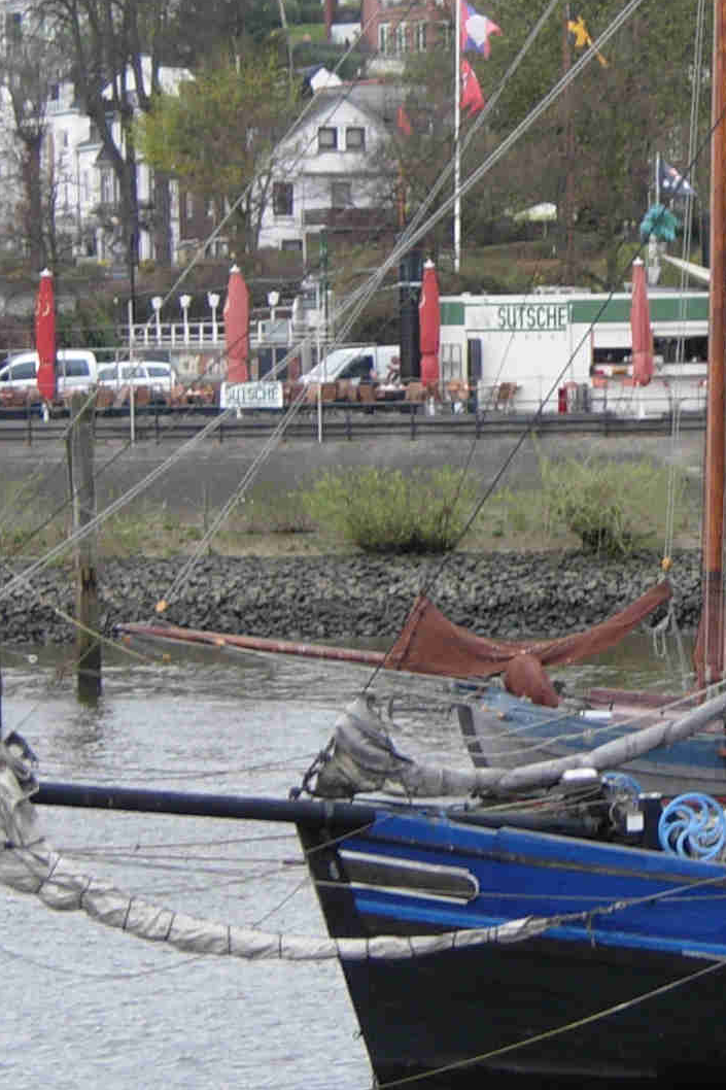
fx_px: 4660
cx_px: 855
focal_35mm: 154
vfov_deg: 13.3
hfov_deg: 8.8
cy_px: 407
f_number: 3.1
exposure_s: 1/39.1
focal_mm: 10.1
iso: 50
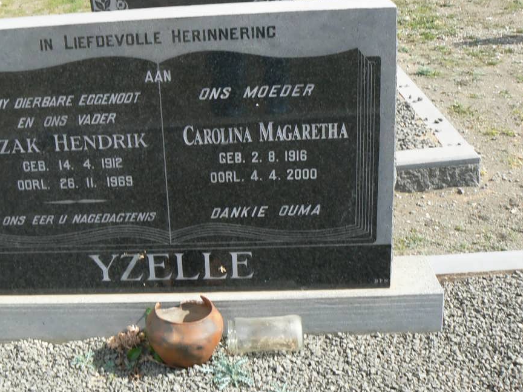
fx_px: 755
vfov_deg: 29.1
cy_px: 172
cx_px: 188
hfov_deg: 37.9
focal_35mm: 50
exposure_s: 1/250
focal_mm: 6
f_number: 5.6
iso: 80
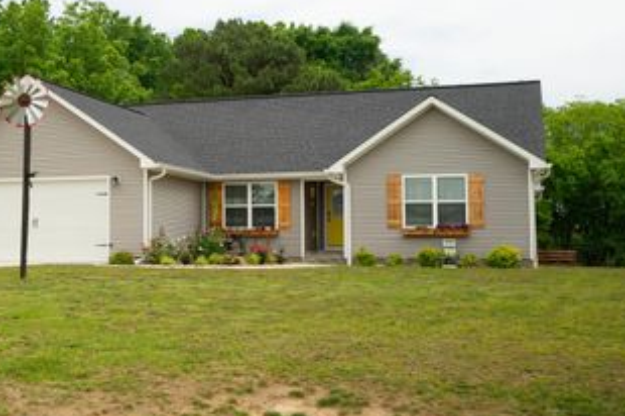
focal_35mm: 50
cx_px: 157
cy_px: 169
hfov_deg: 38.6
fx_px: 867
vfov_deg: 26.9
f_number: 4
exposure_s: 1/50
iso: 100
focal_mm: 31
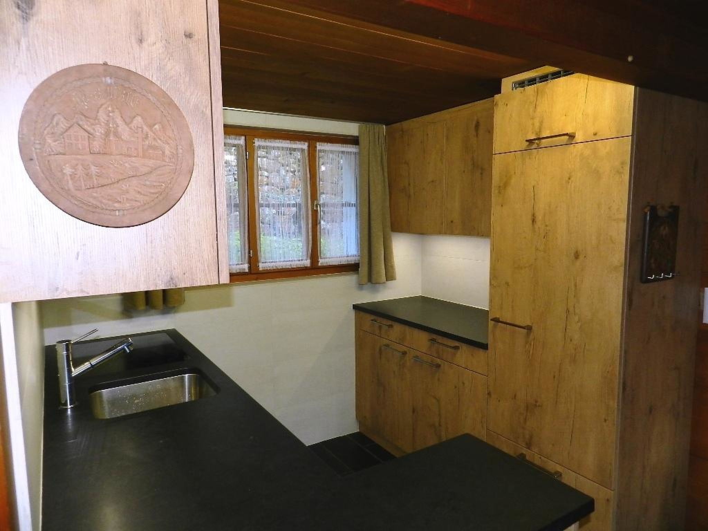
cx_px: 354
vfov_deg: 58.9
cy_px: 266
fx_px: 470
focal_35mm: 23
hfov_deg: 73.9
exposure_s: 1/30
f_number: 3.4
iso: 200
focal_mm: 4
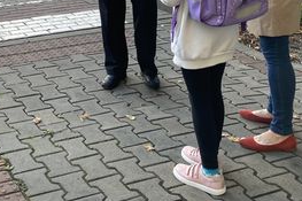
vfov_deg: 18.0
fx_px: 595
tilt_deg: -8.6
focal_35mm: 71
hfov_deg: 27.9
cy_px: -55
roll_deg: +0.5
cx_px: 59
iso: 20
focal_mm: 3.99
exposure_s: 1/183
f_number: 1.8
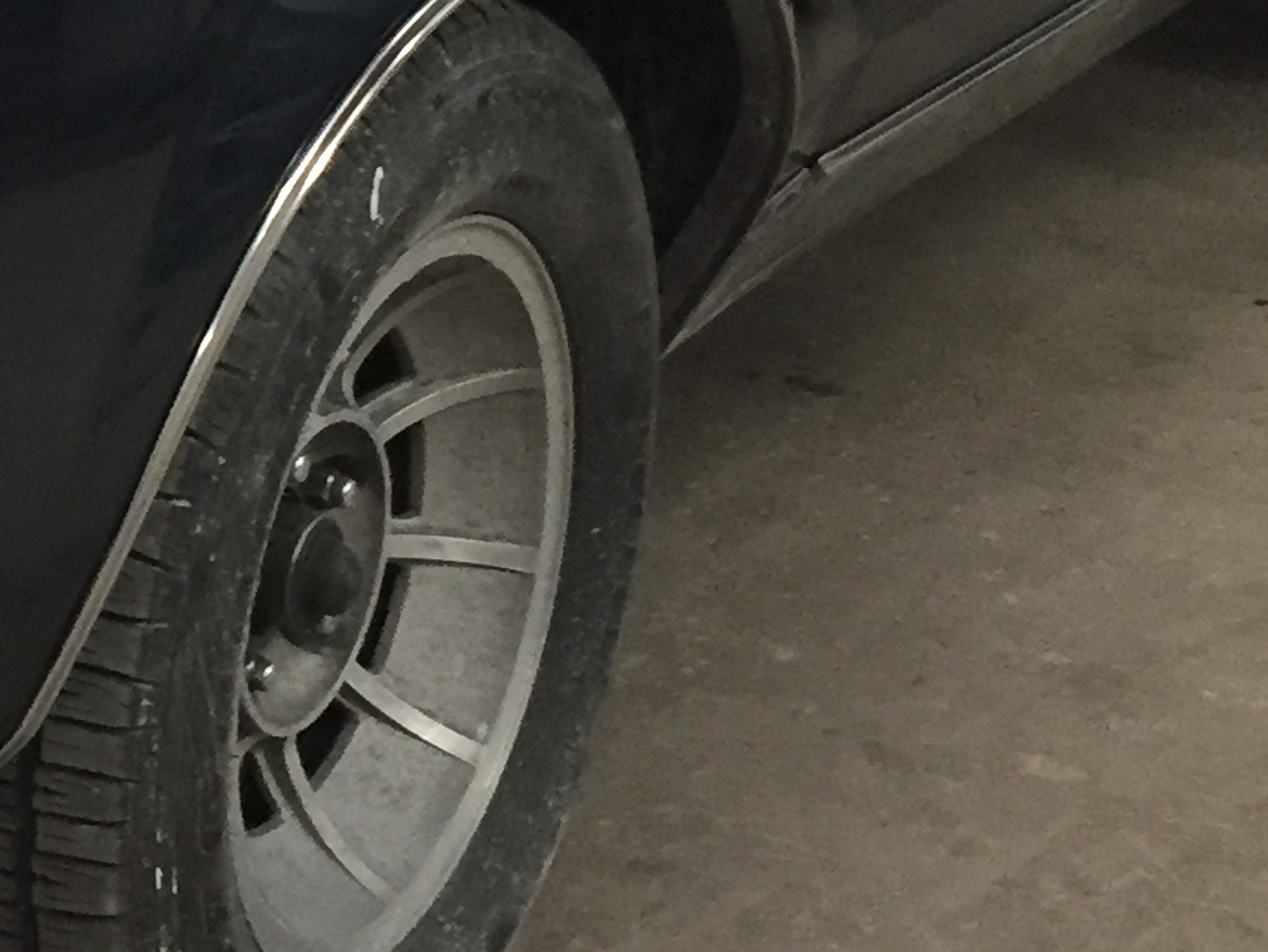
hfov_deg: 16.6
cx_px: -464
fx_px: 4067
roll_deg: -0.8
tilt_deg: -14.3
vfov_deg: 13.2
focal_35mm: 111
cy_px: -3
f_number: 2.2
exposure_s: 1/30
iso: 160
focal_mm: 4.15
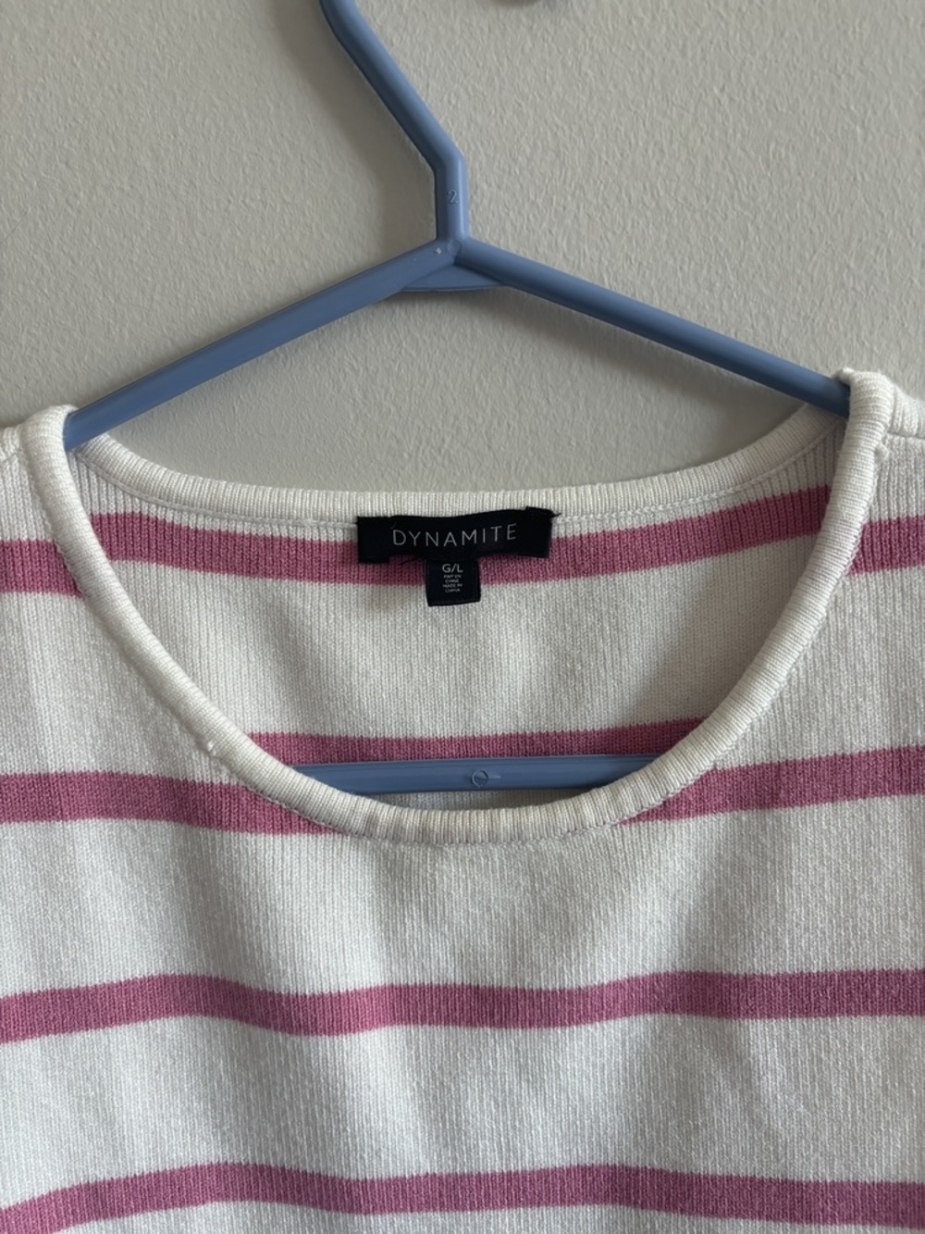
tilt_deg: -4.5
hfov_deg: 53.1
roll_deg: +1.5
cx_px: 462
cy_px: 617
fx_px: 926
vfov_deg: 67.3
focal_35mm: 26
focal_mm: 5.96
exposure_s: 1/114
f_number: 1.6
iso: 125
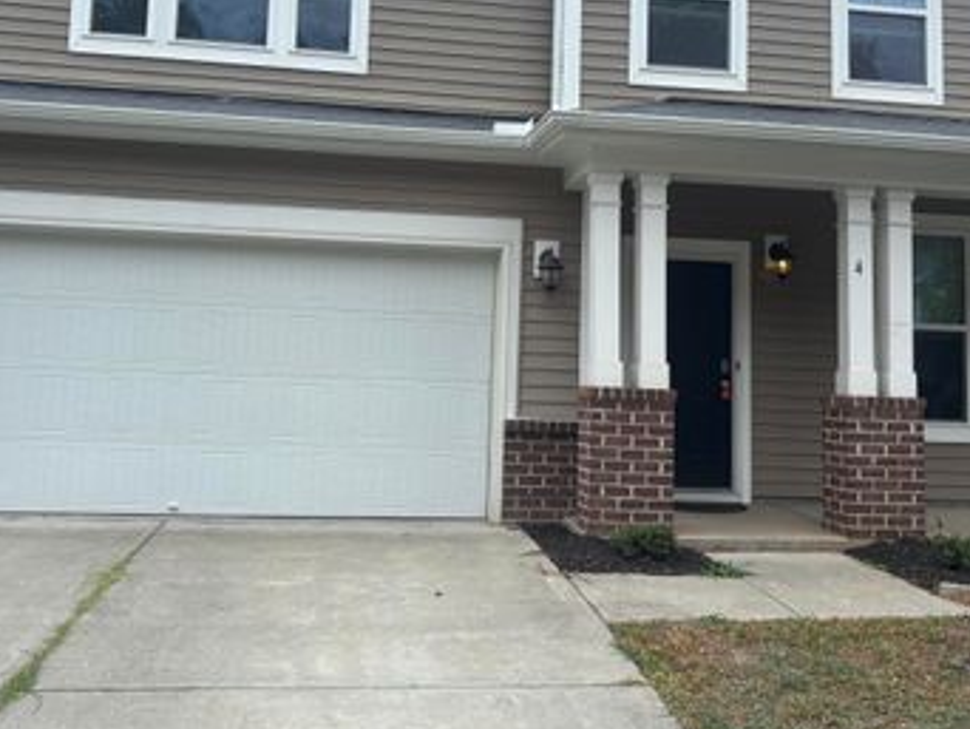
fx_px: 1066
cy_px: 251
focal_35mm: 38
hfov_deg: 48.9
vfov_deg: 37.4
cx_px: 502
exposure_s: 1/2398
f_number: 1.6
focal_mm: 5.96
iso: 50
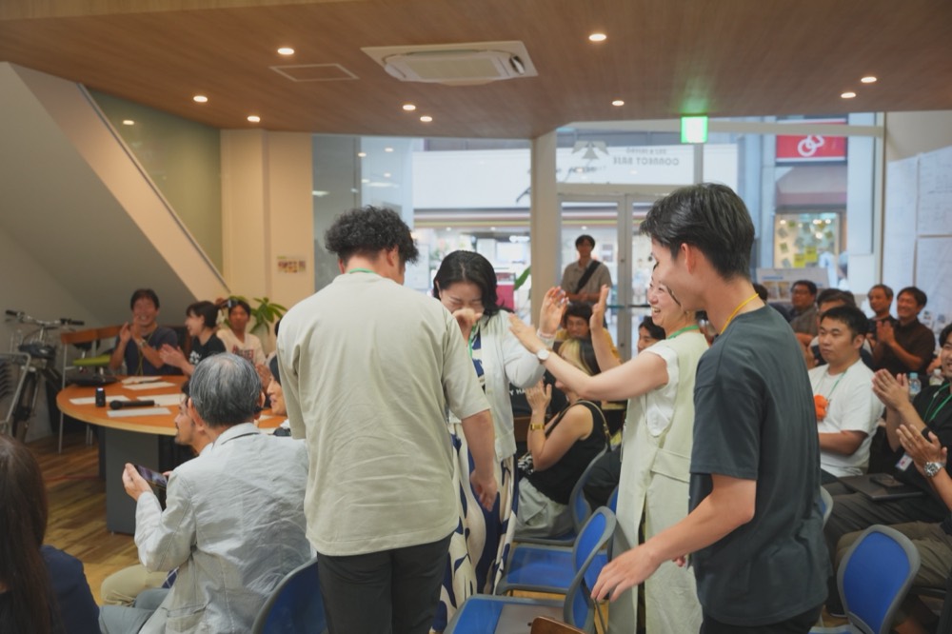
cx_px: 476
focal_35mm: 34
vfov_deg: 38.8
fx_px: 901
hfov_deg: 55.7
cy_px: 317
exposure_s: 1/80
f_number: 3.5
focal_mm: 34.1
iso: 1000
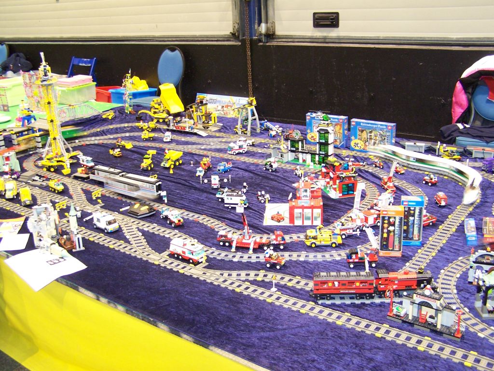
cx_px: 247
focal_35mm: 38
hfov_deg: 49.0
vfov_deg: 37.7
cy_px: 186
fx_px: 542
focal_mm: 6.3
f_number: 2.8
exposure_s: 1/6
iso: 140
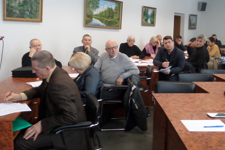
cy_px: 66
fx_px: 269
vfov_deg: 31.2
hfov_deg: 45.4
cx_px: 112
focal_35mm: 43
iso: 320
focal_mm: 6.8
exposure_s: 1/30
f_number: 3.6
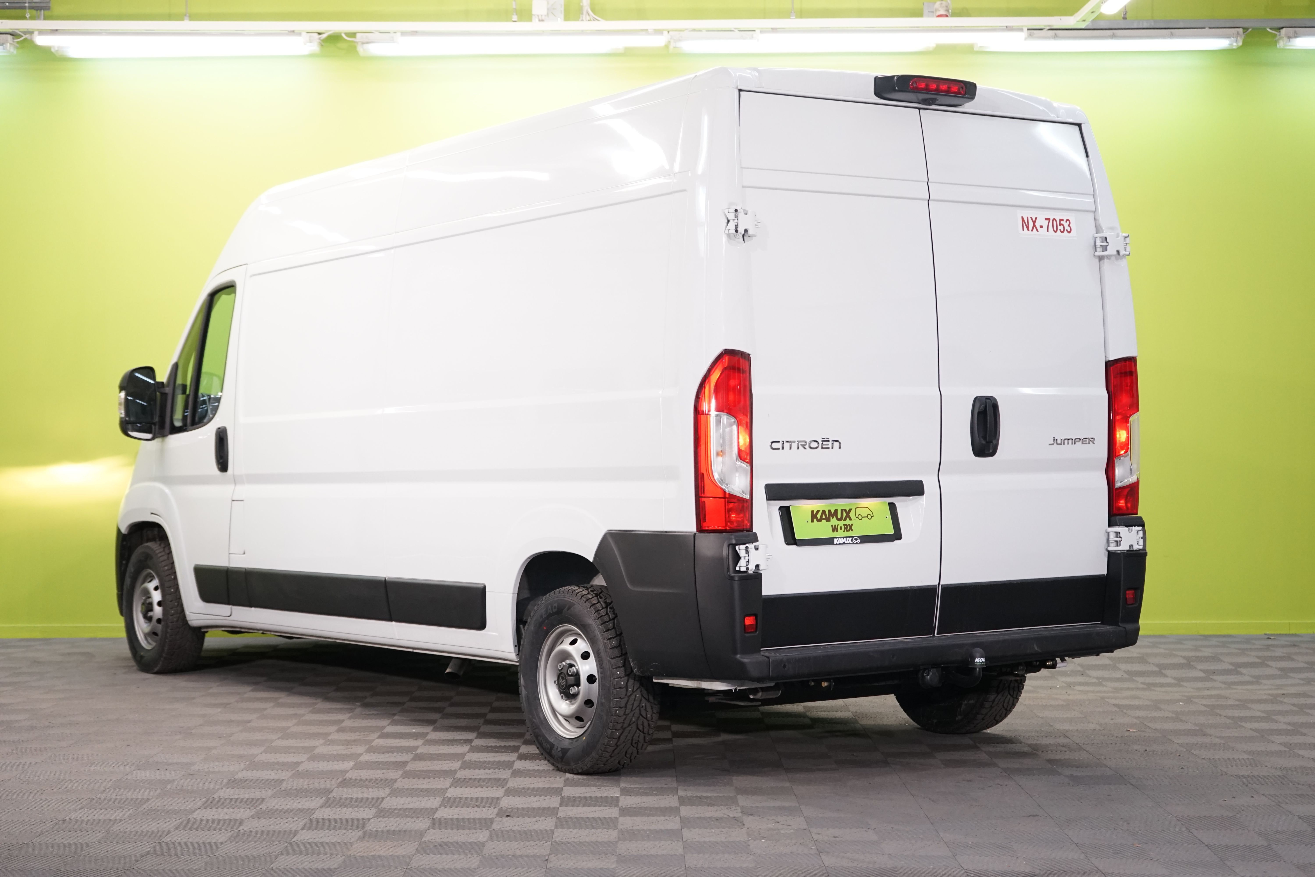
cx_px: 658
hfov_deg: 34.5
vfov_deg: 23.4
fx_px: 2118
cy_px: 438
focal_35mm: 58
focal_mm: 58
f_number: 5
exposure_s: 1/100
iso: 1600
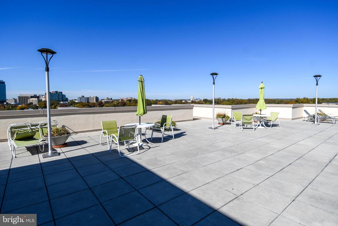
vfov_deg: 67.4
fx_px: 169
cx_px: 169
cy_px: 113
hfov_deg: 90.0
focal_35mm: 18
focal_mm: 12
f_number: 4.5
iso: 125
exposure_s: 1/2000
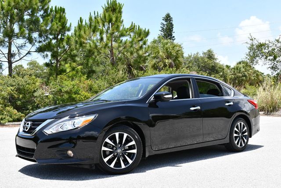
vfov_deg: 30.6
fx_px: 344
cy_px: 94
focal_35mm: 44
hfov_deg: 44.5
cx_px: 140
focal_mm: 22
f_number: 8
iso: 160
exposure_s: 1/250
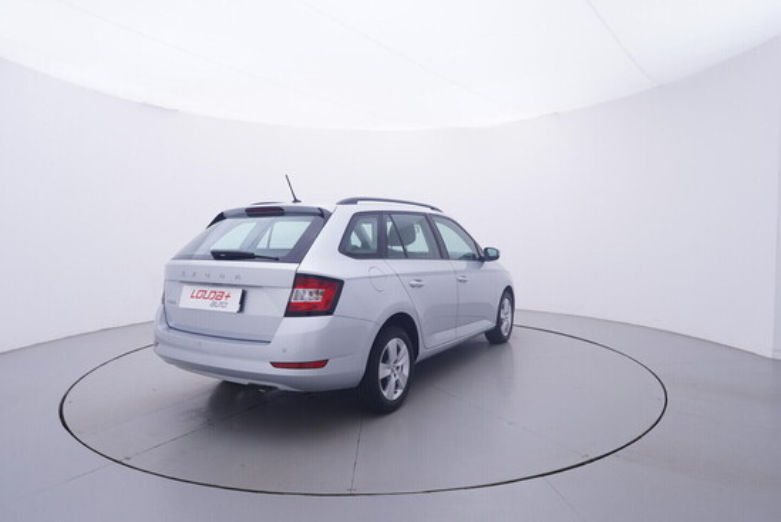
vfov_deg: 56.2
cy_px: 261
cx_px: 390
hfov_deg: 77.3
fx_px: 488
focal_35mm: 22
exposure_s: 1/80
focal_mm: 15
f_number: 5
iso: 200
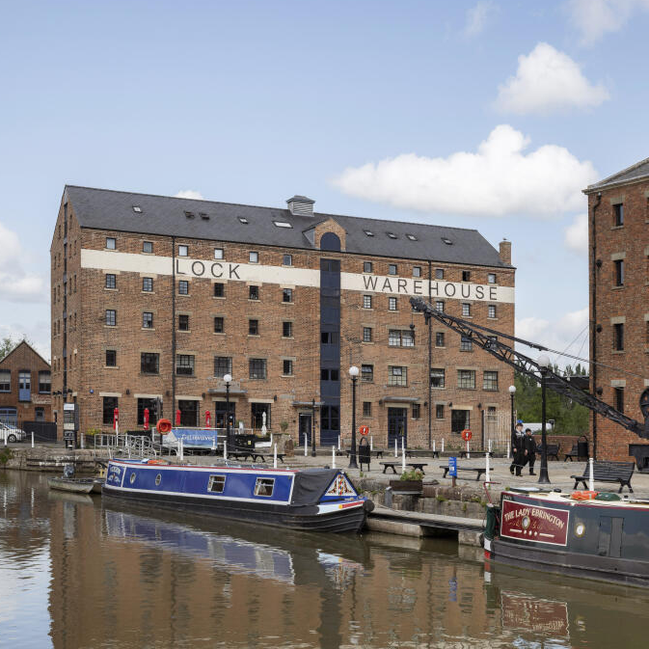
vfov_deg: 32.2
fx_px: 1124
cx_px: 394
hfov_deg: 32.1
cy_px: 323
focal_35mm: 53
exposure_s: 1/320
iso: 160
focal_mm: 41
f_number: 8
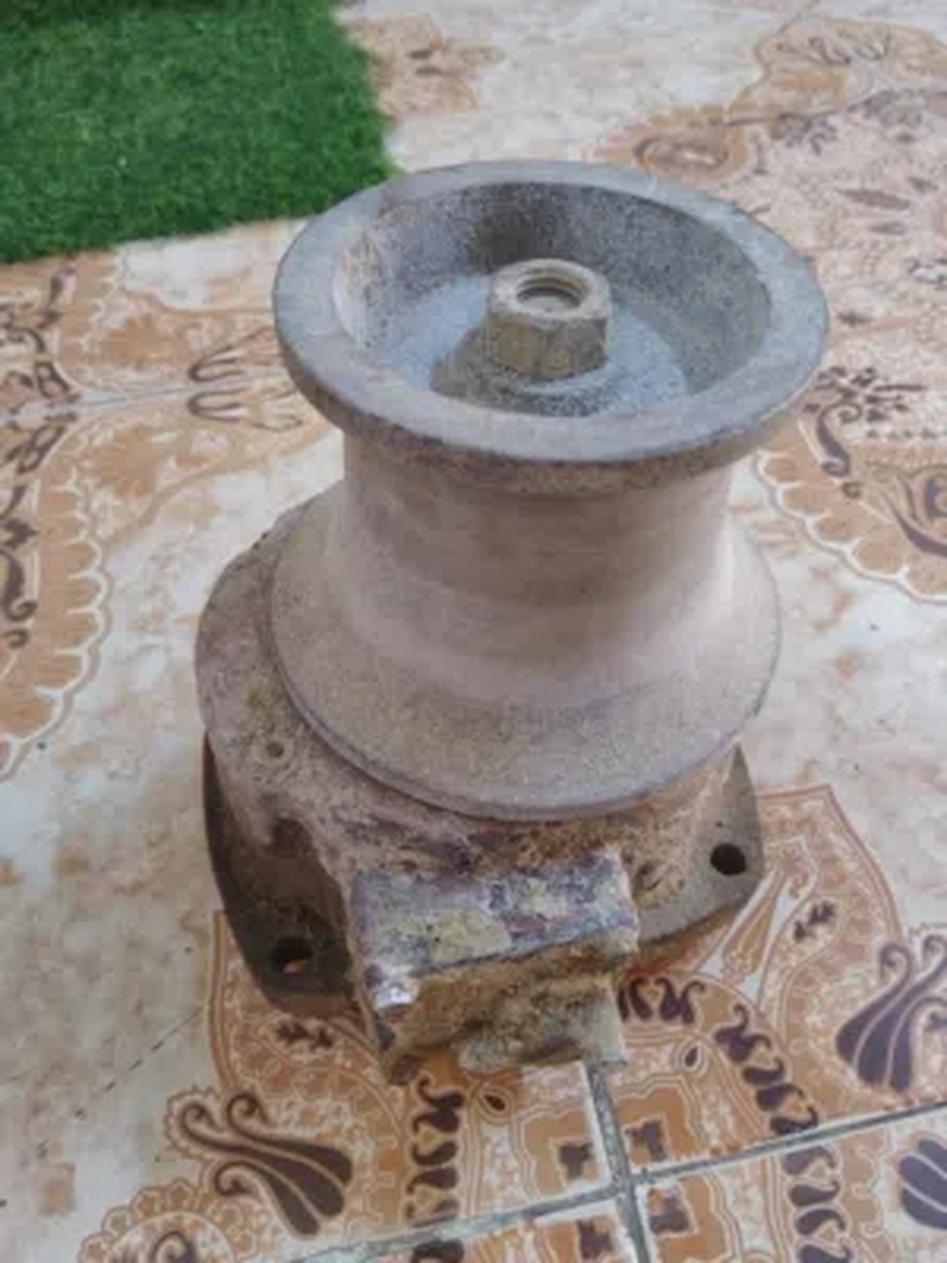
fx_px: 948
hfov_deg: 53.1
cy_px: 632
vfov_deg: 67.3
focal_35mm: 26
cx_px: 474
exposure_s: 1/100
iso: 4710
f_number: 1.9
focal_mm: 4.95
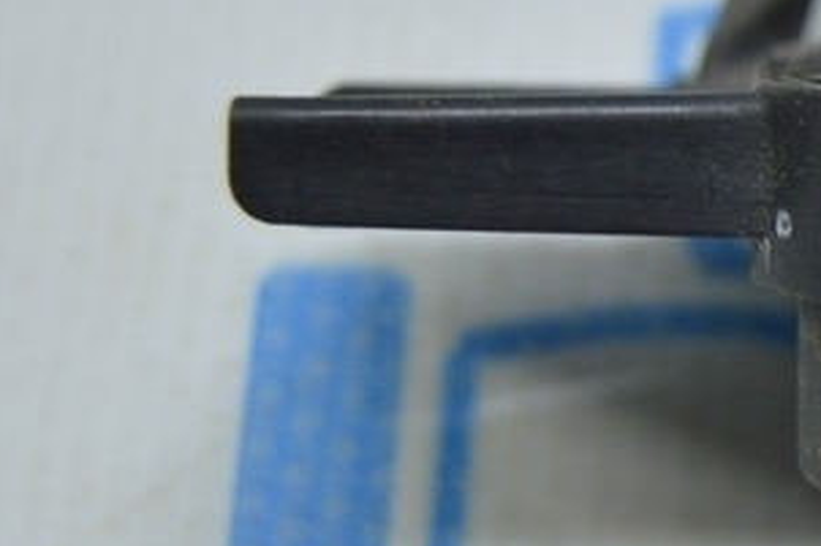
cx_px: 1169
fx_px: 4399
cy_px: 243
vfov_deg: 7.1
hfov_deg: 10.4
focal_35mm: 193
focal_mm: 38
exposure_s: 1/60
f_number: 4.8
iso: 400
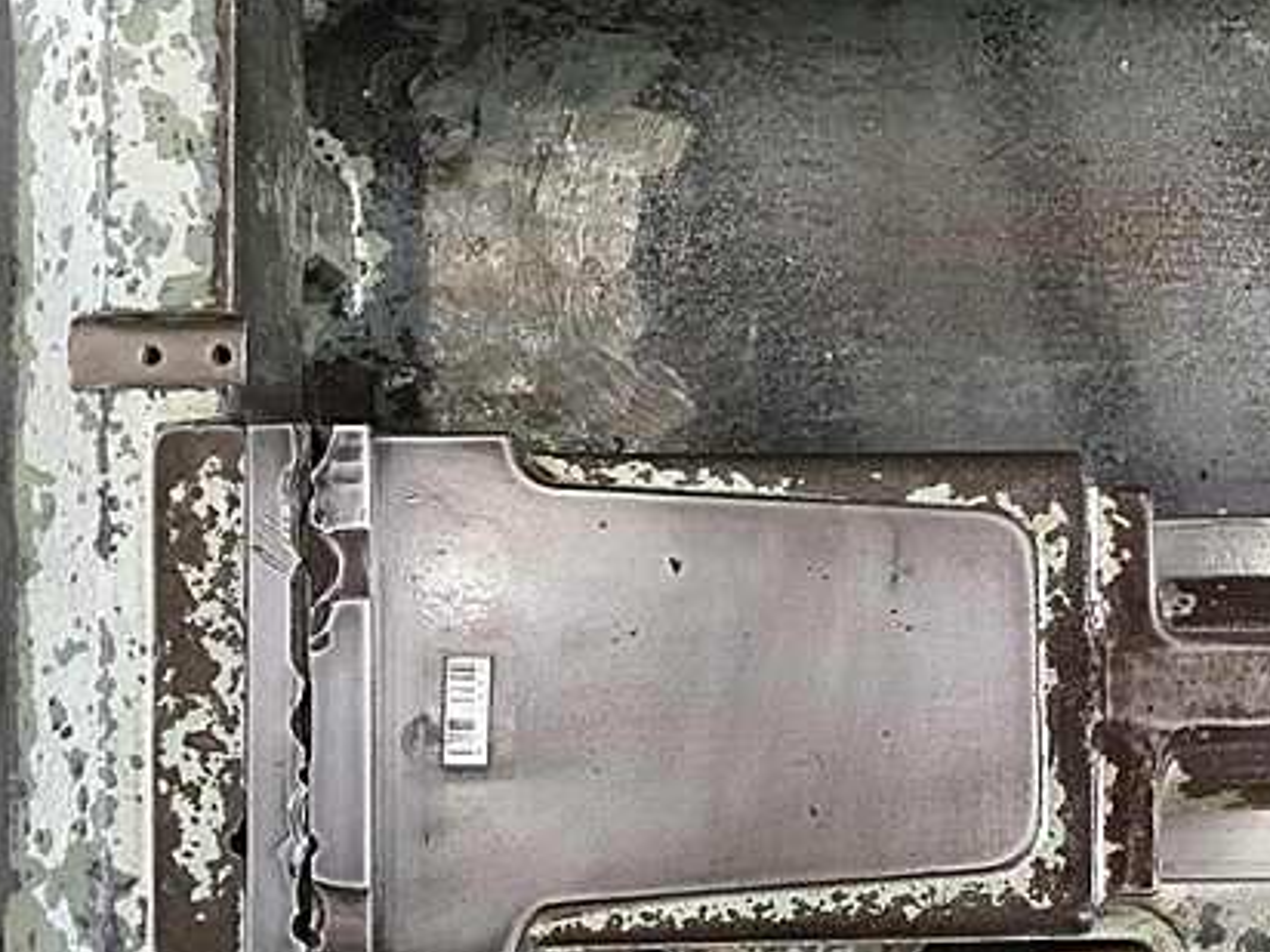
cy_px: 730
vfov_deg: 31.5
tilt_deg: -88.5
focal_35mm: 45
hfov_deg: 41.2
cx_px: 906
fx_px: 1651
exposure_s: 1/30
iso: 40
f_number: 2.2
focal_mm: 4.15
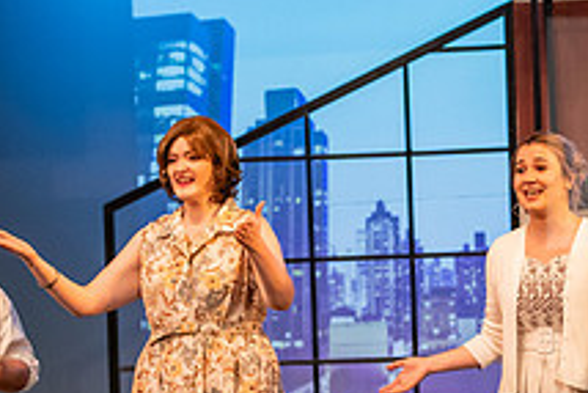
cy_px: 350
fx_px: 3105
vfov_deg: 7.2
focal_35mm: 190
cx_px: 464
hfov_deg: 10.8
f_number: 3.5
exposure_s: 1/200
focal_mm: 70
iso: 2500
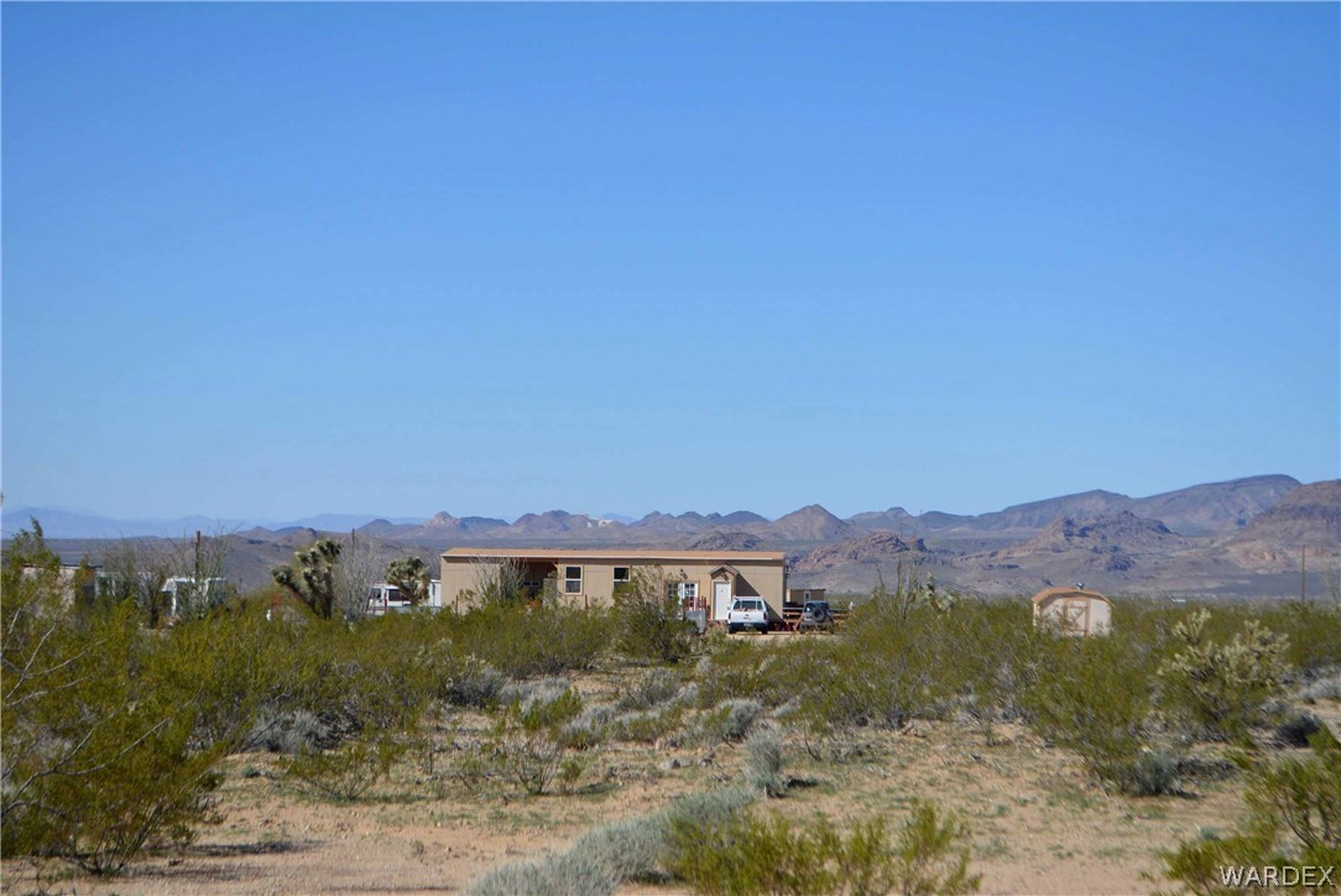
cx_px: 670
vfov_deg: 16.6
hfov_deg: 24.6
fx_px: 3075
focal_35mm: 82
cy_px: 448
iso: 400
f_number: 7.1
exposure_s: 1/2000
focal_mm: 55
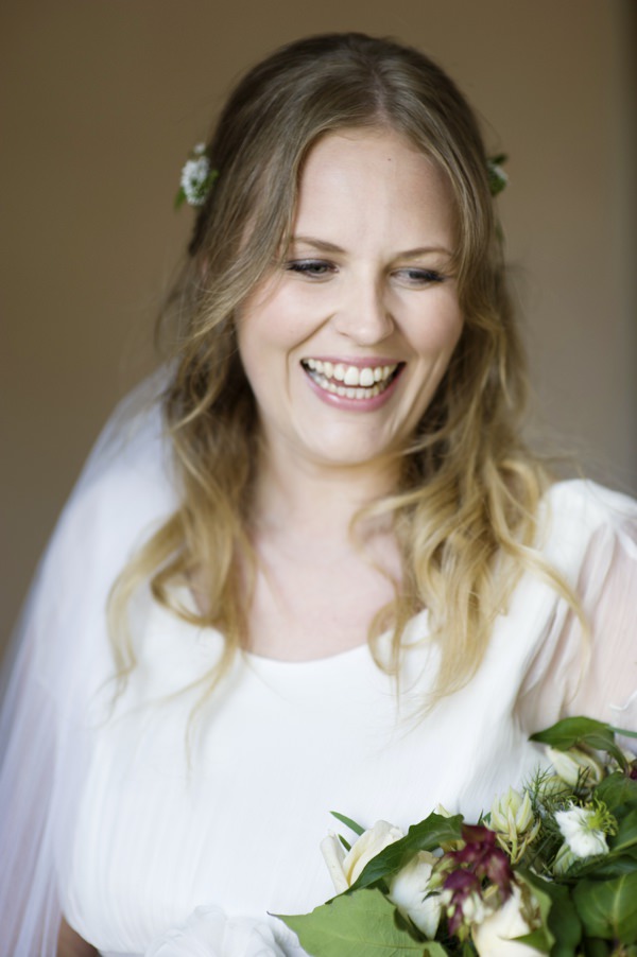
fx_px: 2259
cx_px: 318
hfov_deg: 16.0
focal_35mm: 85
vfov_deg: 23.9
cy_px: 478
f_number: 2.2
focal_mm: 85
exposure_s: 1/200
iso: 250
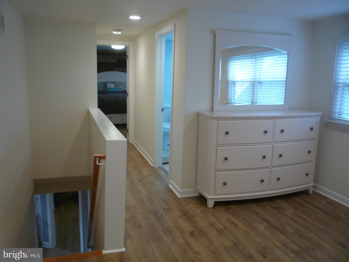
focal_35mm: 30
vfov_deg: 46.8
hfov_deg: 60.0
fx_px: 302
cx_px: 174
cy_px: 131
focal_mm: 5.2
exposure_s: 1/30
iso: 200
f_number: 3.3
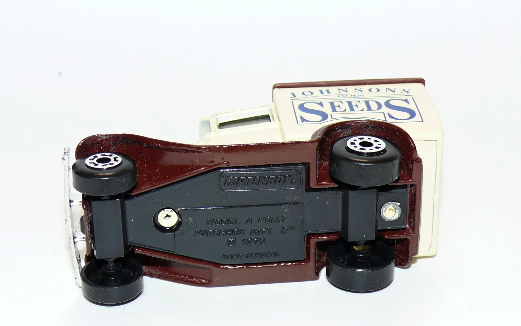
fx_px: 1321
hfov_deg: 22.3
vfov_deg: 14.1
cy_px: 180
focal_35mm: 93
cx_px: 259
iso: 100
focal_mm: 12.3
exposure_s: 1/30
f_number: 4
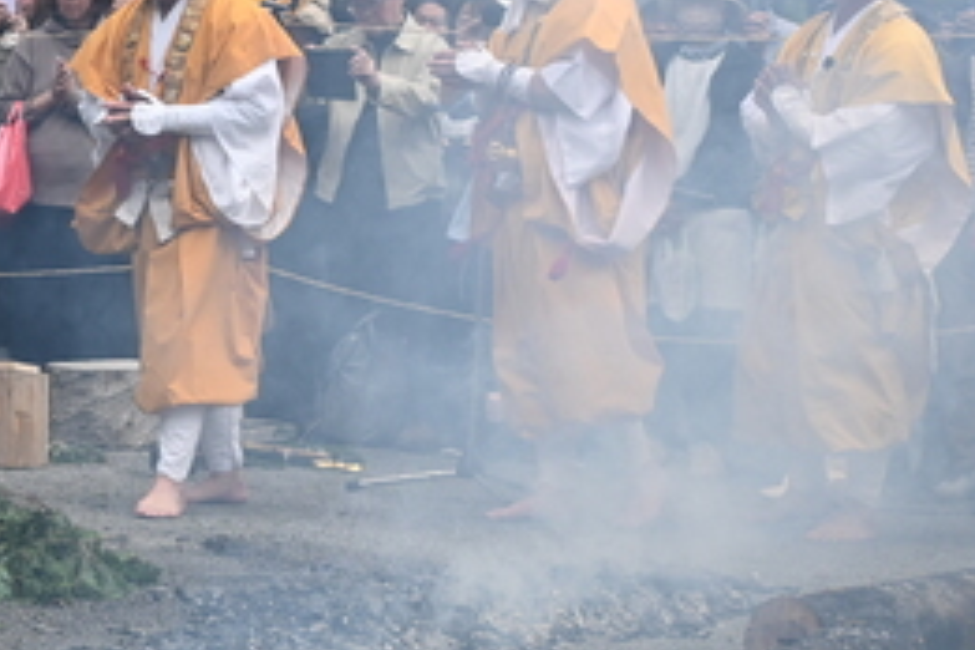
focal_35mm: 121
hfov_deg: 16.3
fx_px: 3283
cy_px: 35
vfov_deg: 11.2
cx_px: -157
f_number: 7.1
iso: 320
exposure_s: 1/400
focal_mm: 33
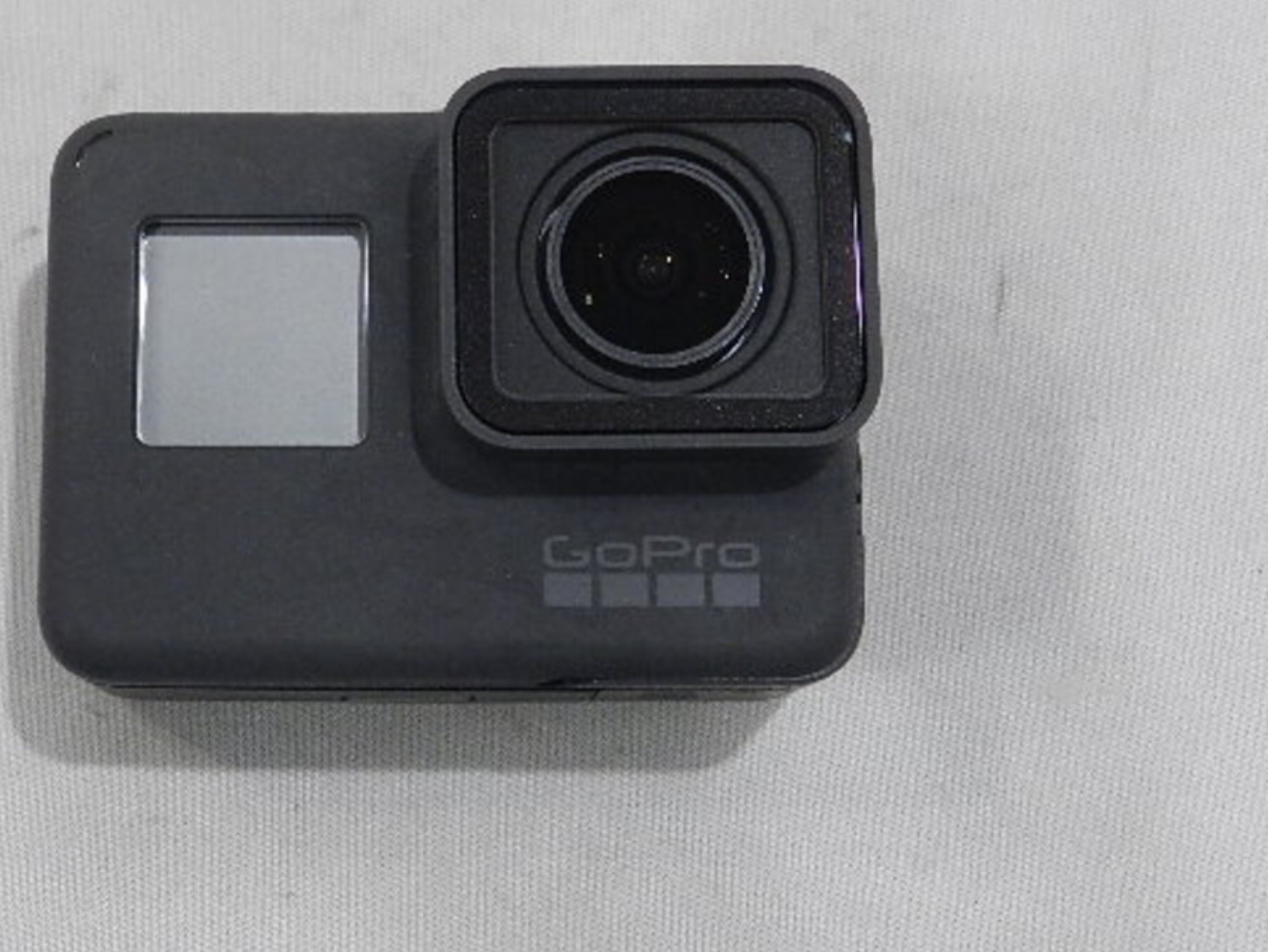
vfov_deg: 24.0
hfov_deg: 31.5
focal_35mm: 61
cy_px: 409
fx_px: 2235
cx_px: 447
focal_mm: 8.1
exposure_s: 1/100
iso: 800
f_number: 4.2
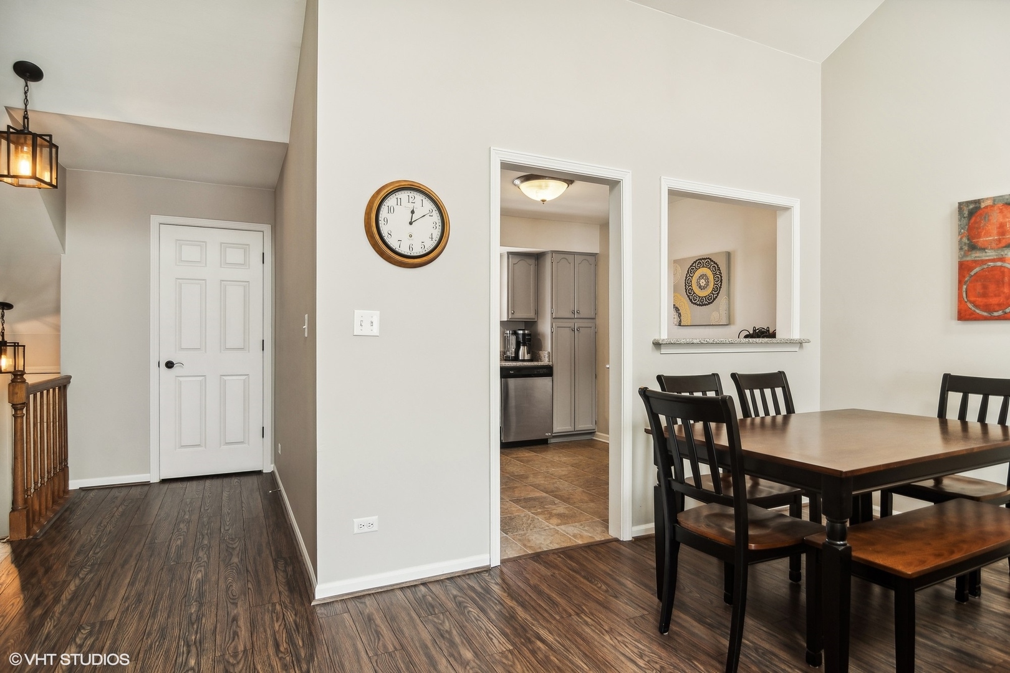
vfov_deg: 43.6
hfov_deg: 61.9
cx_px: 505
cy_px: 336
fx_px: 842
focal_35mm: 30
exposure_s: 1/40
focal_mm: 20
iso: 200
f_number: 8
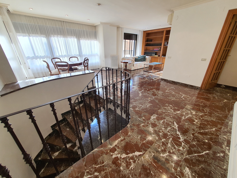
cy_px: 89
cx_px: 118
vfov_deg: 89.9
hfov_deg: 106.2
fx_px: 89
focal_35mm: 13
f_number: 2.2
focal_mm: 1.8
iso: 50
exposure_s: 1/50
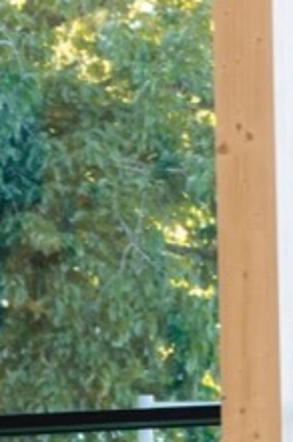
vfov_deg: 2.9
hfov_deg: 2.0
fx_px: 8535
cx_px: -397
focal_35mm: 697
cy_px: -559
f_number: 4.5
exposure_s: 1/25
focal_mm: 90
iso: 200
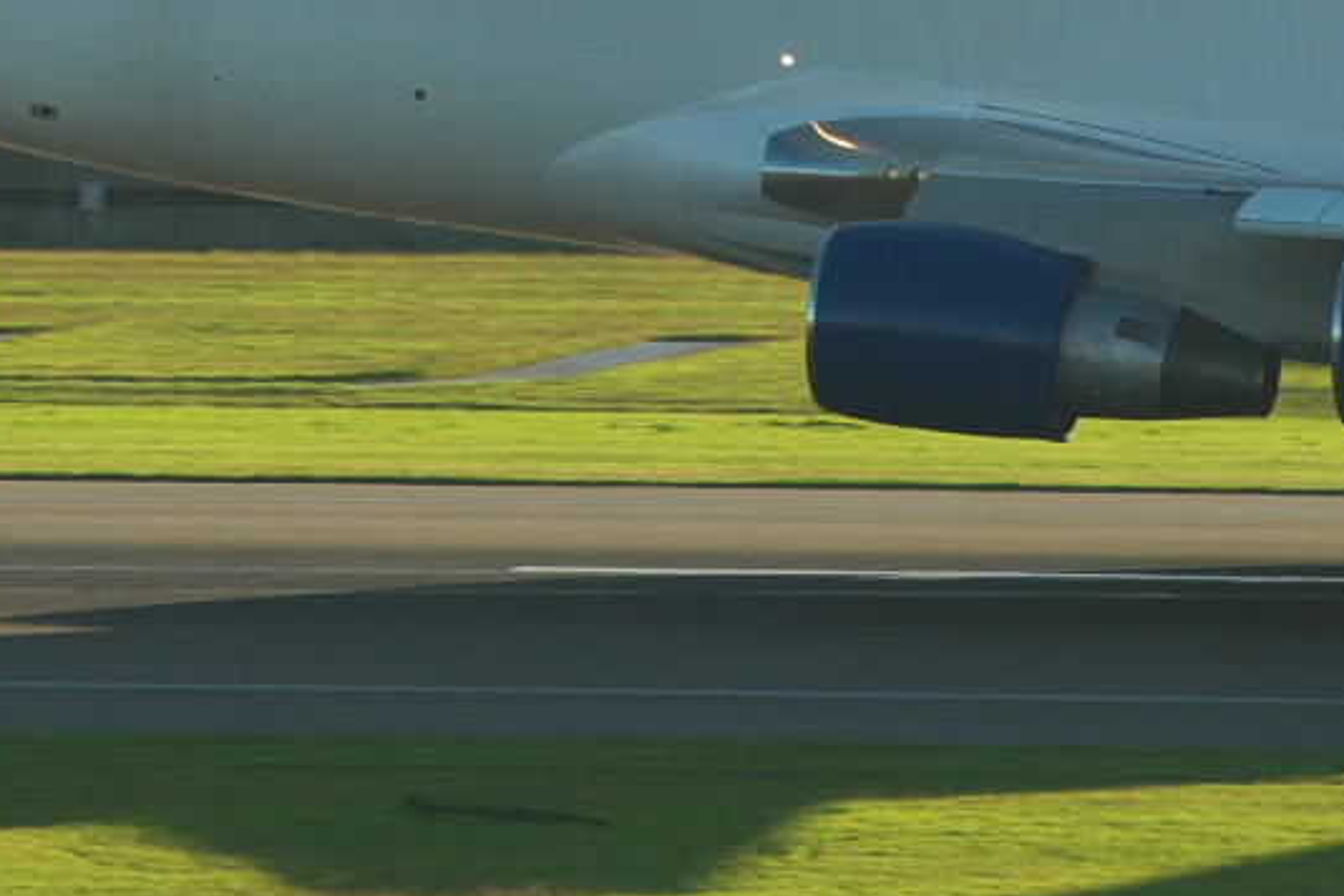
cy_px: -94
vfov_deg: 1.7
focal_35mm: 791
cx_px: 778
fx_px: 29528
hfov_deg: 2.6
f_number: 8
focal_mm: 220
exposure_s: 1/640
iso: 200
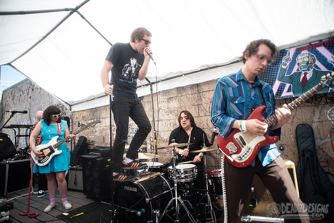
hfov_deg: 84.0
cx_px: 167
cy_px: 112
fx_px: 186
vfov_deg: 62.0
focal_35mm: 20
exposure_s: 1/800
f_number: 3.2
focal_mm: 20
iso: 320
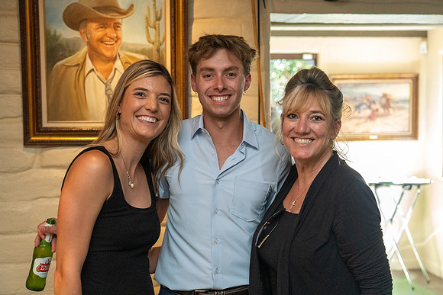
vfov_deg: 24.2
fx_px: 689
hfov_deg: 35.6
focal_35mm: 56
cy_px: 148
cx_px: 222
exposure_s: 1/250
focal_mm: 56
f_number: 4
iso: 12800
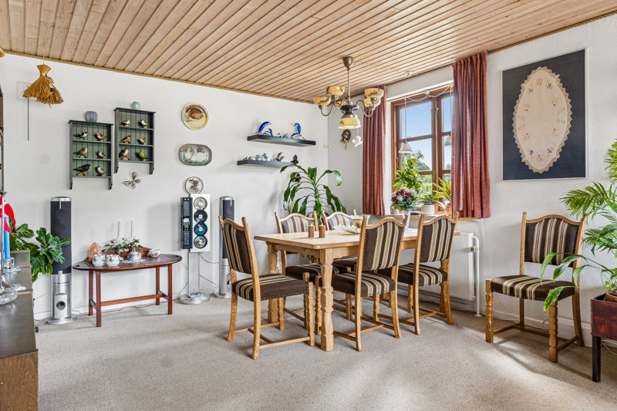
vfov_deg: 53.1
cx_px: 308
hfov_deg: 73.8
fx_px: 411
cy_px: 206
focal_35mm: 24
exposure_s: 1/5
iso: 200
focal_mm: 16
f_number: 8
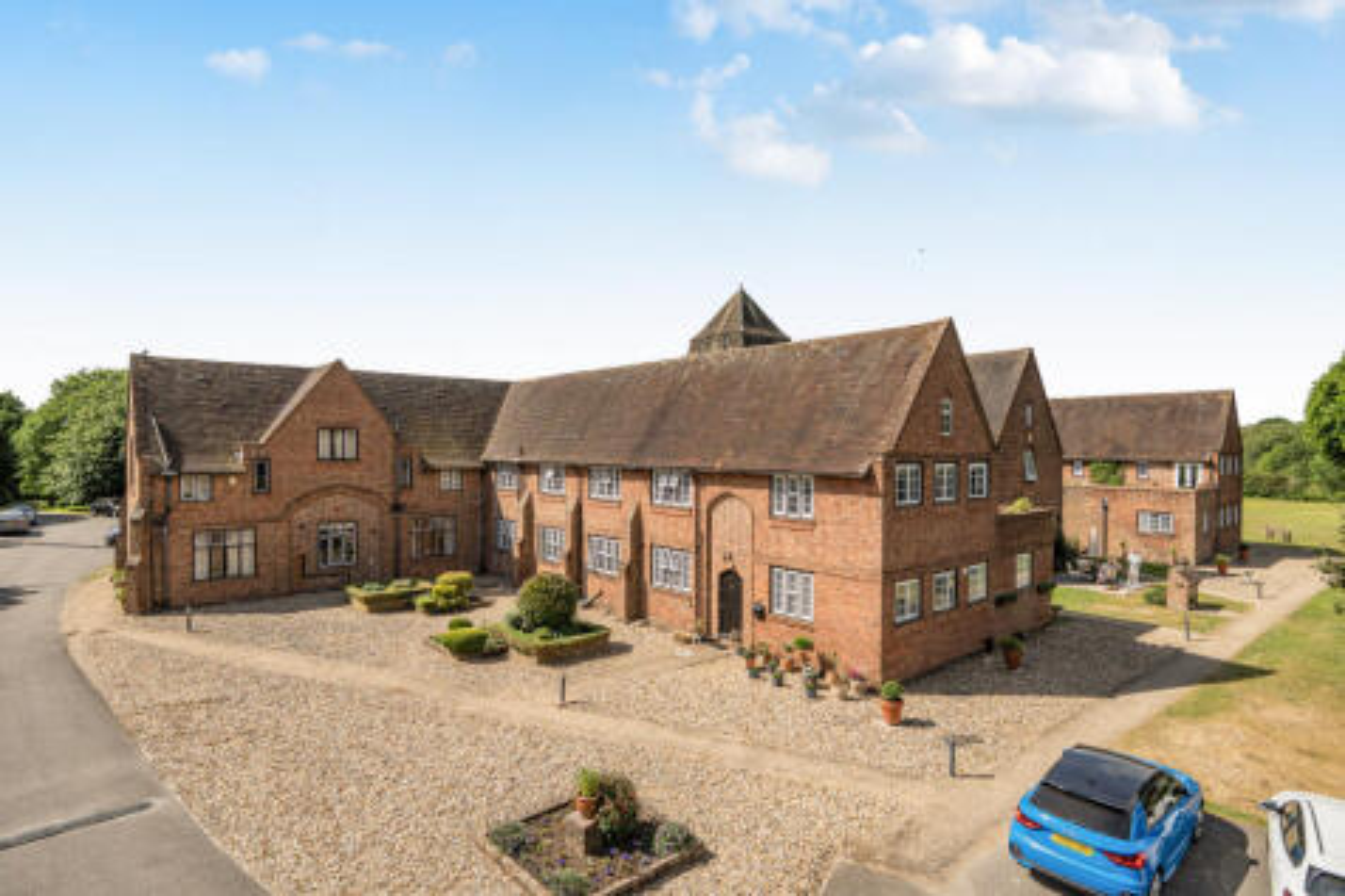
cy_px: 448
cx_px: 672
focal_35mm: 18
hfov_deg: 90.0
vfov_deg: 67.3
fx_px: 672
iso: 400
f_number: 8
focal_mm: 12
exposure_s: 1/800
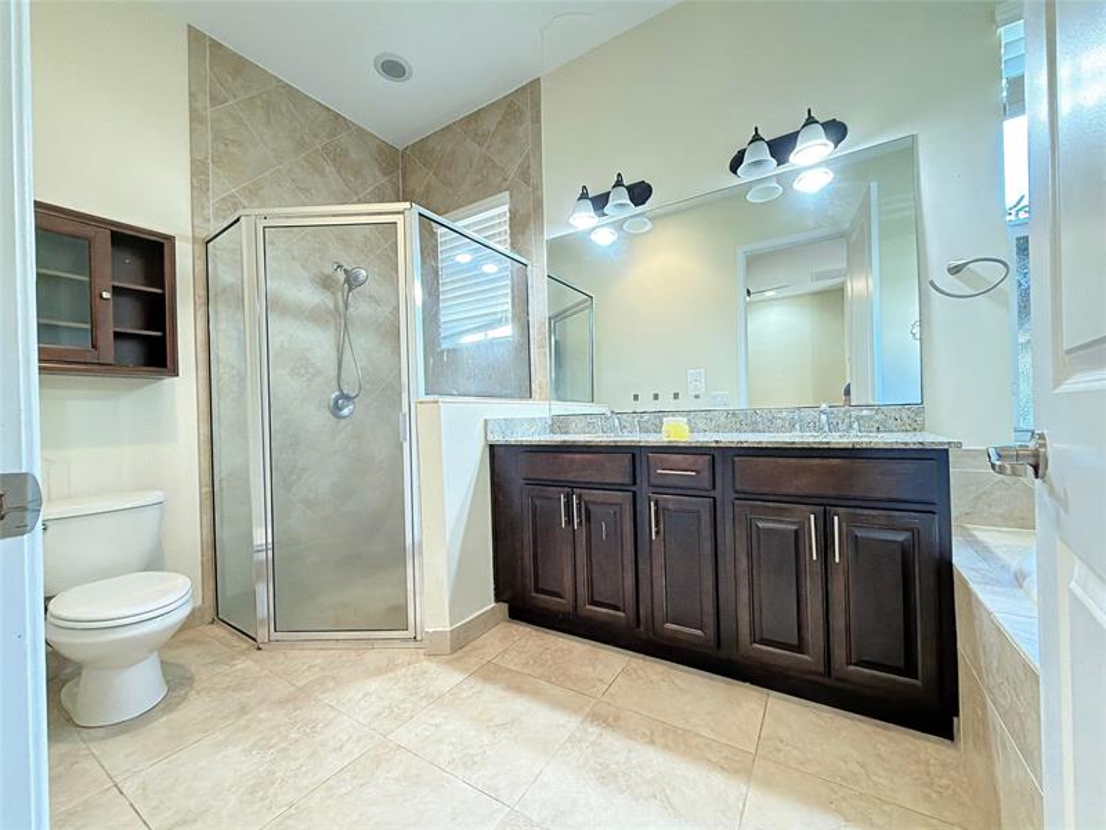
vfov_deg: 85.7
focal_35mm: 14
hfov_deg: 102.1
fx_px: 447
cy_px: 415
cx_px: 553
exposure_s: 1/30
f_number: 2.2
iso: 1600
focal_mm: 2.22
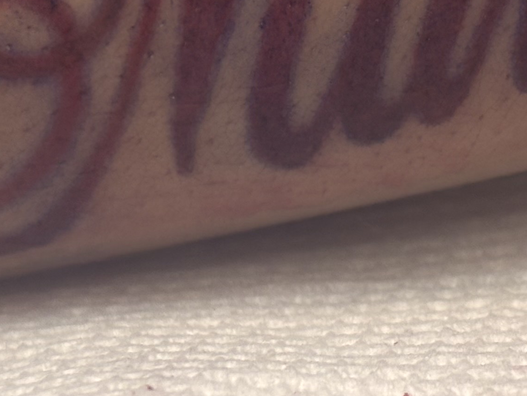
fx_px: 2817
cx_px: 438
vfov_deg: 8.0
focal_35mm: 185
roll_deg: +3.0
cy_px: 22
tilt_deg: -24.7
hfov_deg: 10.6
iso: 50
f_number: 1.6
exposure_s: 1/60
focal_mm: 5.96
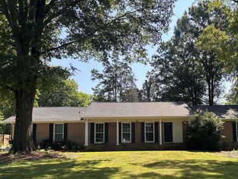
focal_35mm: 34
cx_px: 144
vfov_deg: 41.4
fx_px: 234
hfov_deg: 53.5
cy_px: 117
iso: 80
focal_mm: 6.86
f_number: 1.78
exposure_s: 1/2591
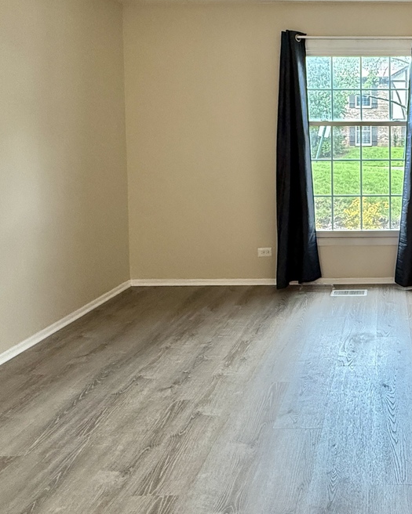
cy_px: 150
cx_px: 396
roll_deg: -0.2
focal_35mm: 30
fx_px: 457
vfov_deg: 56.8
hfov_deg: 42.9
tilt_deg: -1.6
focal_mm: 2.22
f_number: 2.2
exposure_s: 1/120
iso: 400
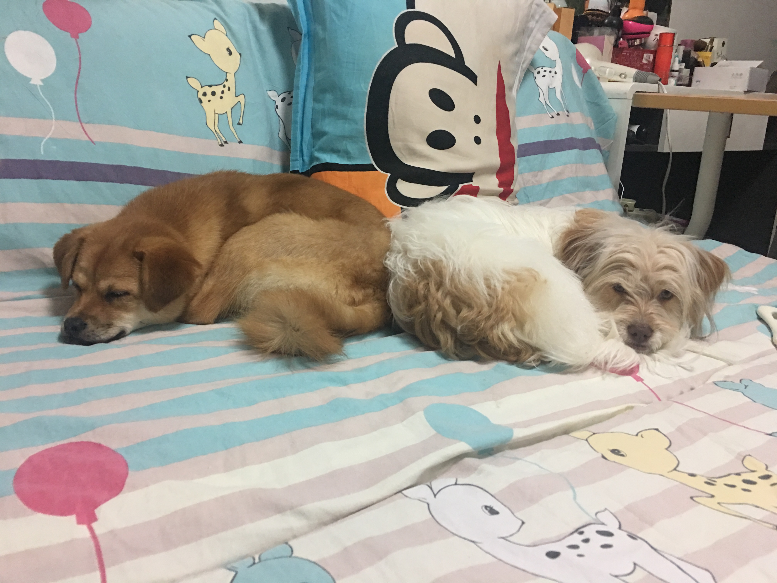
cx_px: 388
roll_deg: -2.3
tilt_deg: -15.7
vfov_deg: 48.2
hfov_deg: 61.7
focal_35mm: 29
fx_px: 651
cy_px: 292
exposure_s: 1/10
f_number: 2.2
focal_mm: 4.15
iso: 80
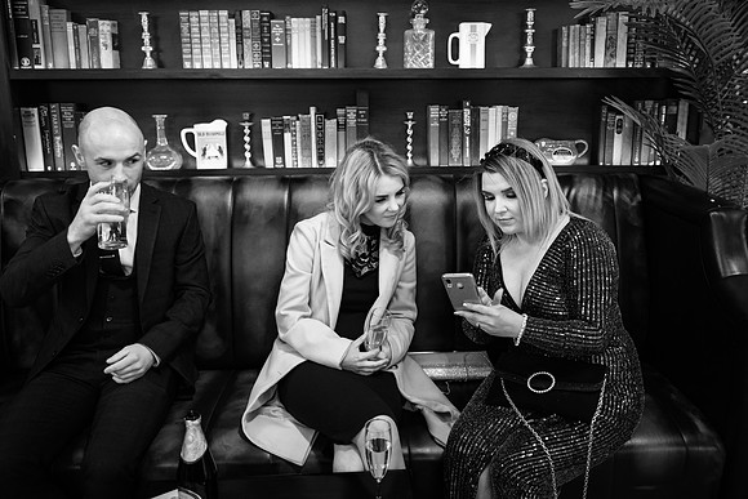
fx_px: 565
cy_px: 225
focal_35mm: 27
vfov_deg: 47.6
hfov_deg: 67.0
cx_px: 385
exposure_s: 1/160
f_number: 1.8
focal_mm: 16
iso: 1600
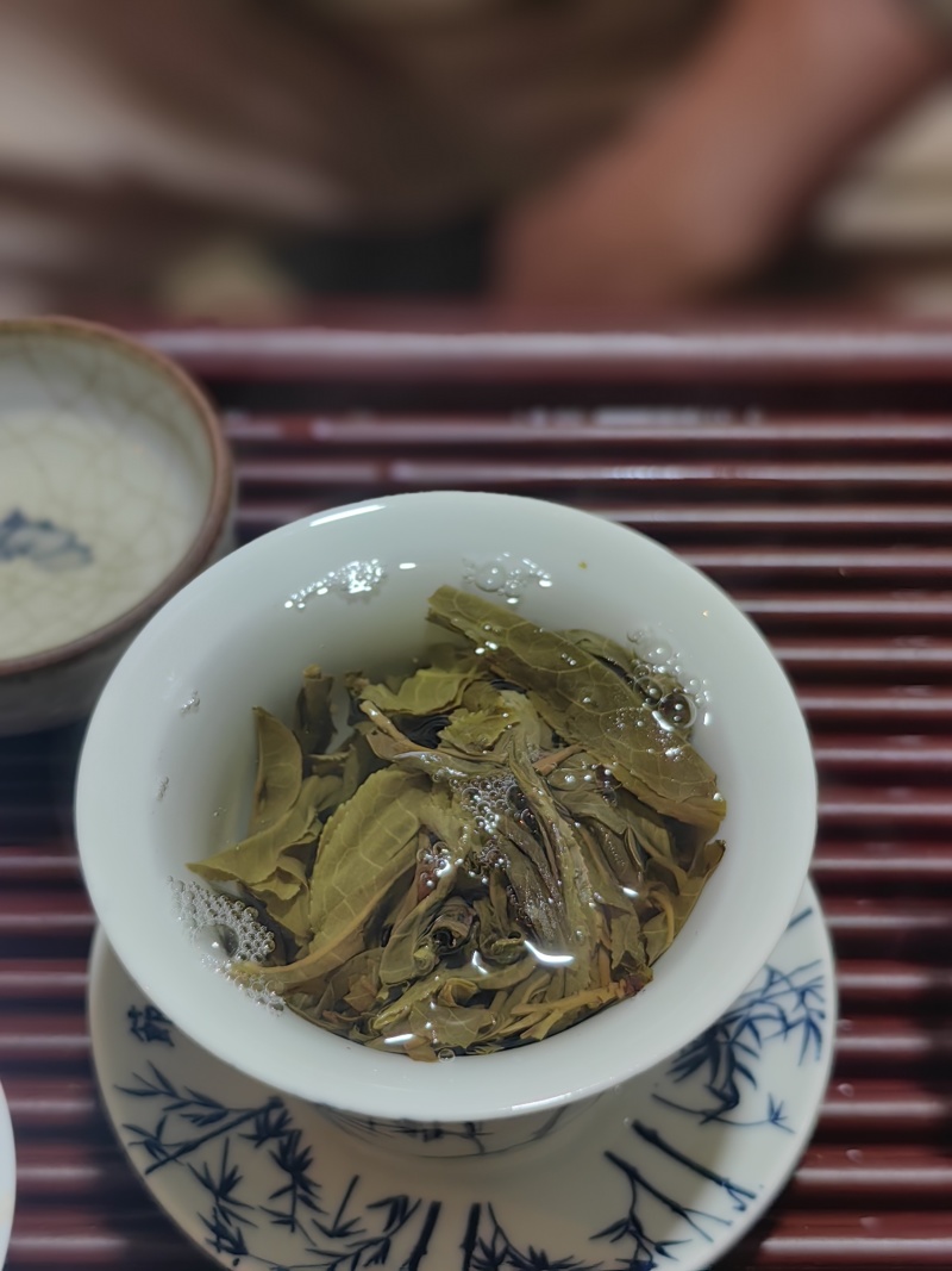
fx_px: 1981
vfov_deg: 35.5
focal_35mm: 54
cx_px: 476
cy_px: 636
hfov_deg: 27.0
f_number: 1.4
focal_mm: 5.75
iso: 80
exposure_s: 1/15
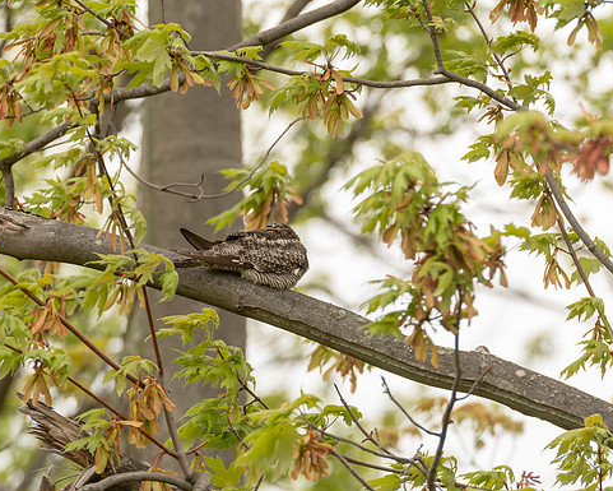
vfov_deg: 1.5
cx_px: 271
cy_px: 246
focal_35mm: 1019
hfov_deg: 1.9
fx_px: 18491
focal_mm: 600
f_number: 8
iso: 800
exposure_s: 1/400
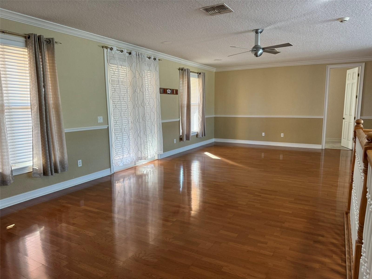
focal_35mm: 24
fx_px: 258
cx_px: 186
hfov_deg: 71.6
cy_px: 140
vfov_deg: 56.8
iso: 200
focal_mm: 6.76
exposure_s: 1/120
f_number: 1.78
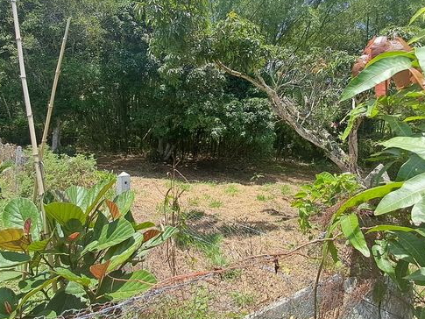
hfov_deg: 76.3
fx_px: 270
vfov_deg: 60.5
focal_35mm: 22
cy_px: 124
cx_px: 223
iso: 40
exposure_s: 1/813
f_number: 2.2
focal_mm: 1.64
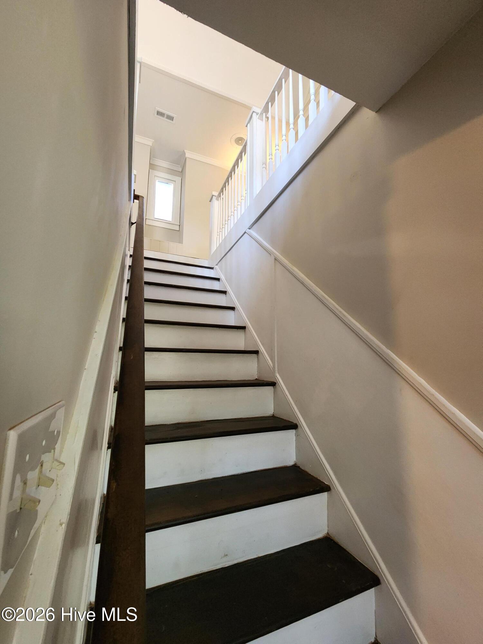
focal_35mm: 13
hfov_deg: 89.9
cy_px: 322
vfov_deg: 106.2
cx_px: 242
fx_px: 242
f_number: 2.2
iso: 400
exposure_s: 1/60
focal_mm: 2.2
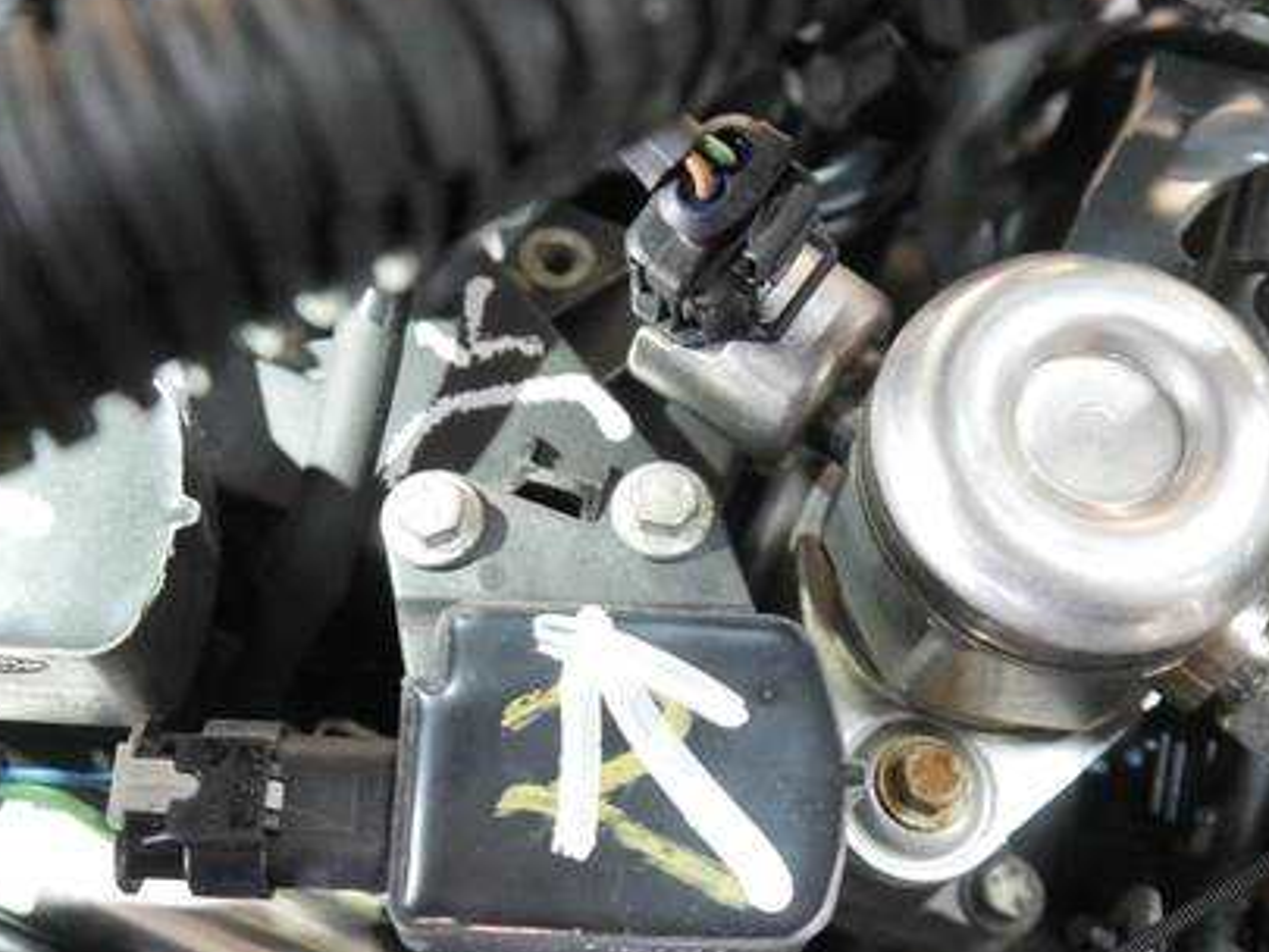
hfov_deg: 42.0
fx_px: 1650
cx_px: 551
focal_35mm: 45
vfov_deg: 32.2
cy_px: 463
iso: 3200
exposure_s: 1/25
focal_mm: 19
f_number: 4.1
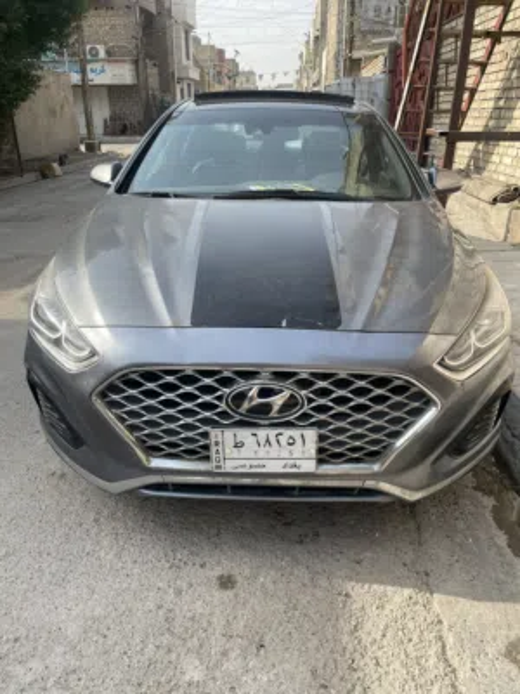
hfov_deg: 54.9
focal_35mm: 25
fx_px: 501
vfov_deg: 69.4
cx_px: 260
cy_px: 347
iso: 32
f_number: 1.6
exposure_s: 1/1403
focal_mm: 5.1
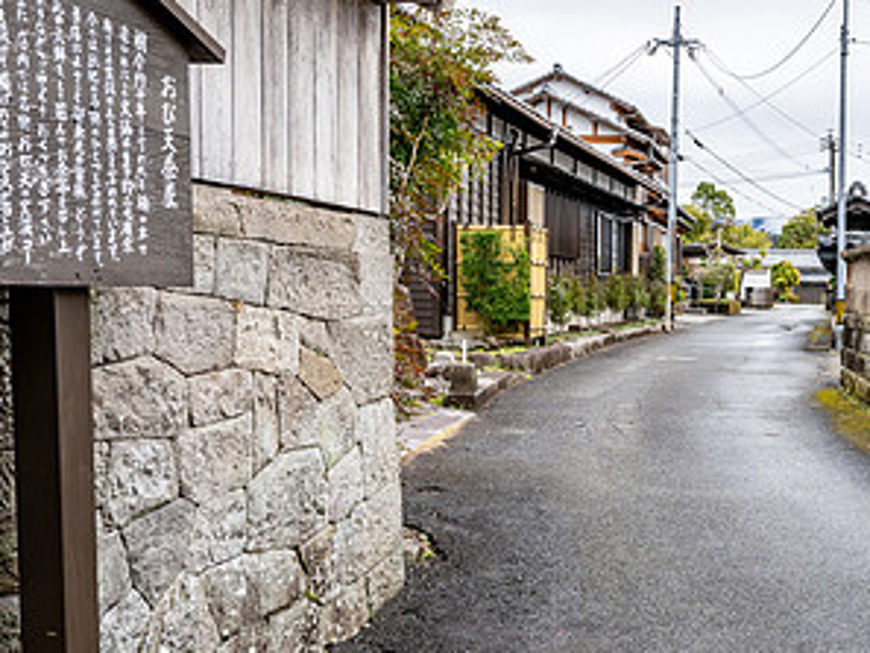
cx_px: 680
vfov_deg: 30.8
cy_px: 394
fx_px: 1182
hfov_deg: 39.1
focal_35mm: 47
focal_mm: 25
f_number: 10
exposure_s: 1/100
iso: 560
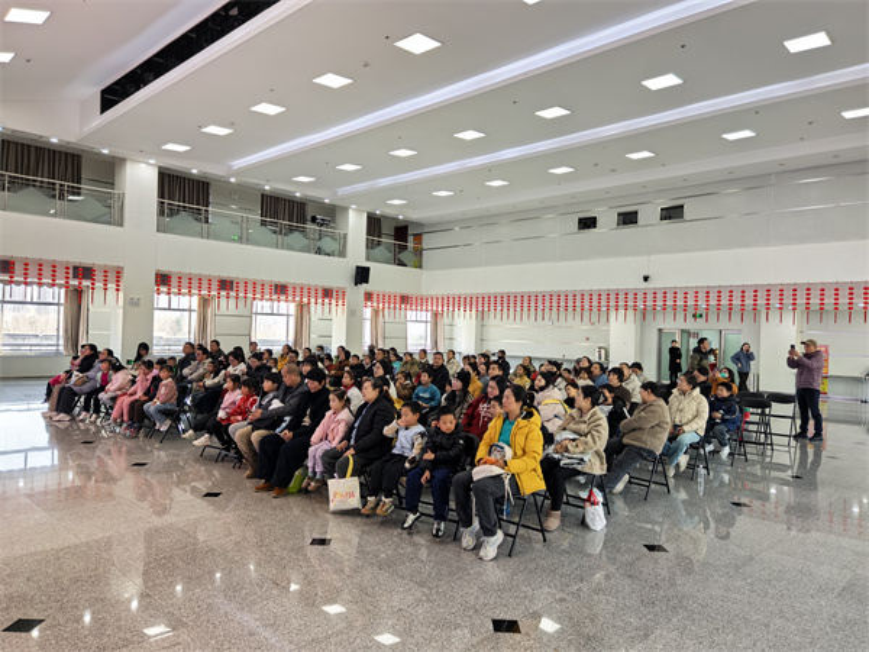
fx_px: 602
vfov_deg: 56.8
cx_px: 434
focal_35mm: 24
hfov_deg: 71.6
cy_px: 326
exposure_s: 1/100
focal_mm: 5.34
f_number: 1.6
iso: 50
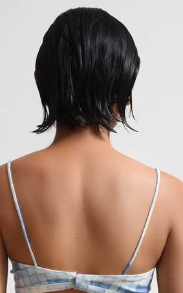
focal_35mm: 59
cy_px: 163
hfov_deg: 22.0
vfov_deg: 34.5
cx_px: 83
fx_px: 471
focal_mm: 50
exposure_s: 1/125
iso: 800
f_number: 11
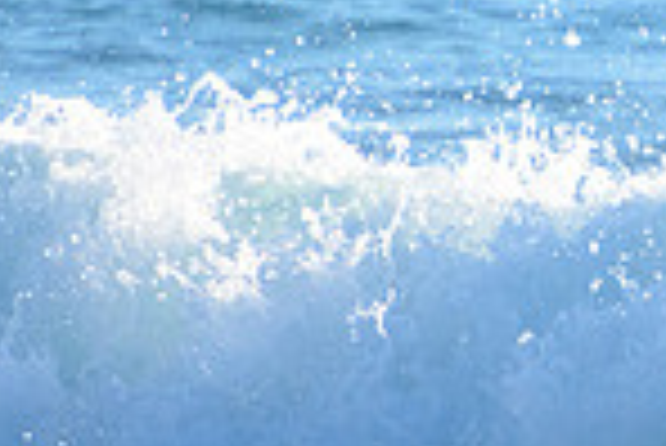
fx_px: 43480
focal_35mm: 2348
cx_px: 1246
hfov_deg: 0.9
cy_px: 164
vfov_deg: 0.6
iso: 640
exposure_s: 1/2500
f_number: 5.6
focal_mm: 400
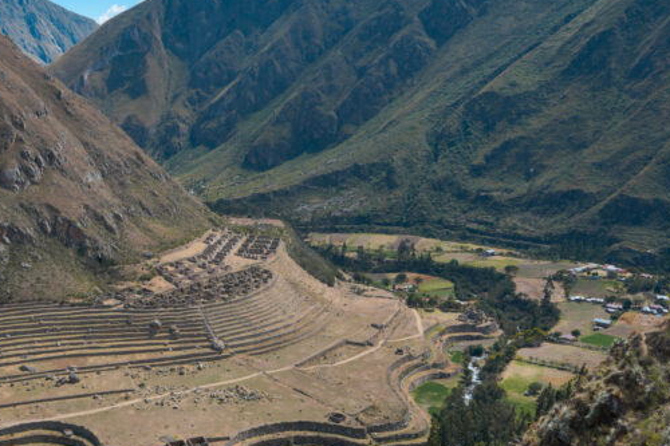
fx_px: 800
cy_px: 217
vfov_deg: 31.2
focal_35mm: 43
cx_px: 194
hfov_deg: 44.4
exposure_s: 1/320
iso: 100
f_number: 8
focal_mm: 28
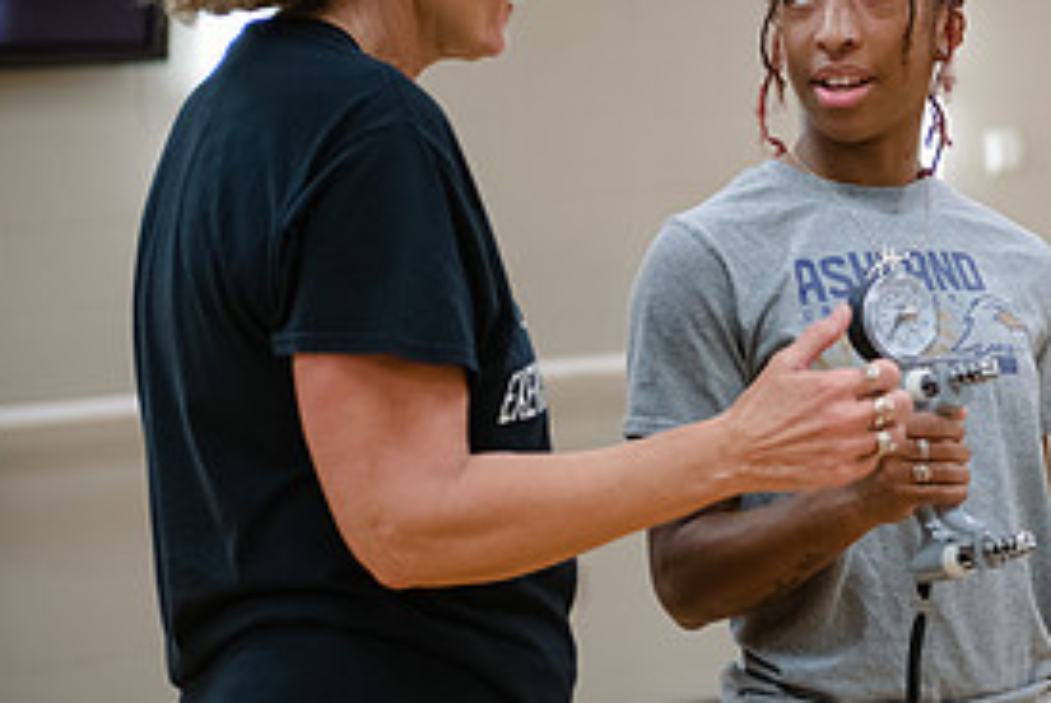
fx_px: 4062
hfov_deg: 14.6
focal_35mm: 139
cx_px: 967
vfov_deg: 9.9
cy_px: 285
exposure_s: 1/160
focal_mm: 66
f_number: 3.2
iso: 1250
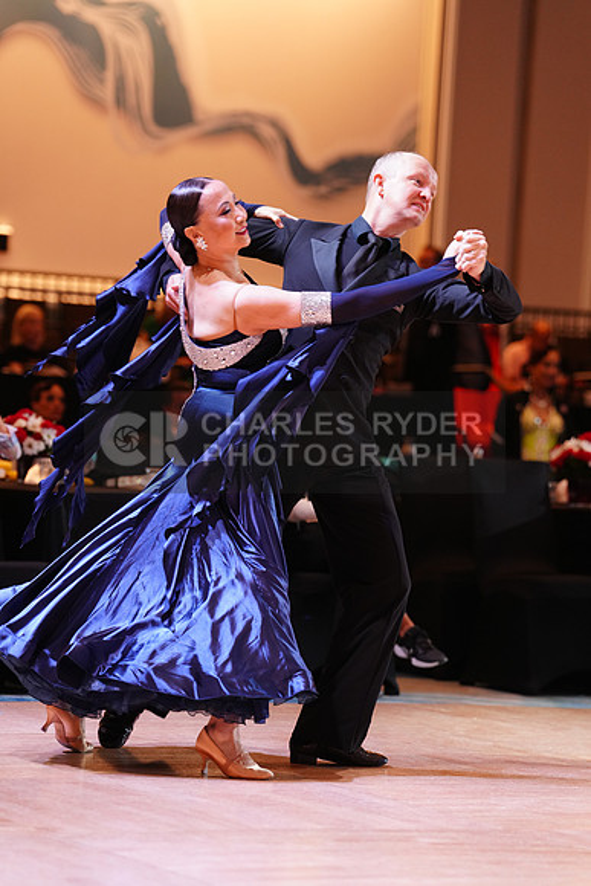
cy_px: 443
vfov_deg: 15.1
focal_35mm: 136
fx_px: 3347
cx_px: 296
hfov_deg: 10.1
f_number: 3.5
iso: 2000
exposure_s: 1/250
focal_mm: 136
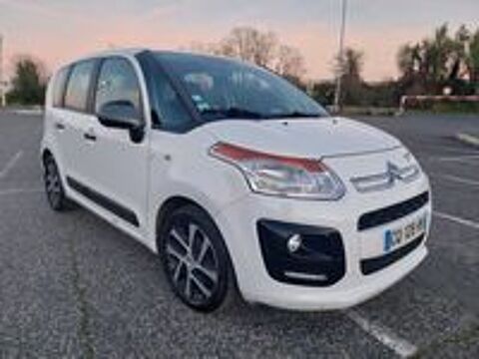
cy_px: 180
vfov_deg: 53.1
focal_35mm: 26
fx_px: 360
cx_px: 240
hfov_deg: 67.3
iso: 50
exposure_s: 1/50
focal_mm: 4
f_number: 1.8
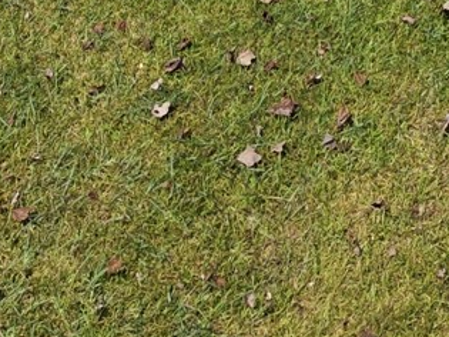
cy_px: -744
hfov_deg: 11.6
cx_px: 857
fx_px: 2023
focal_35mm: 156
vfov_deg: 7.9
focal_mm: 8.67
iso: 130
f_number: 1.8
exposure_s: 1/5000
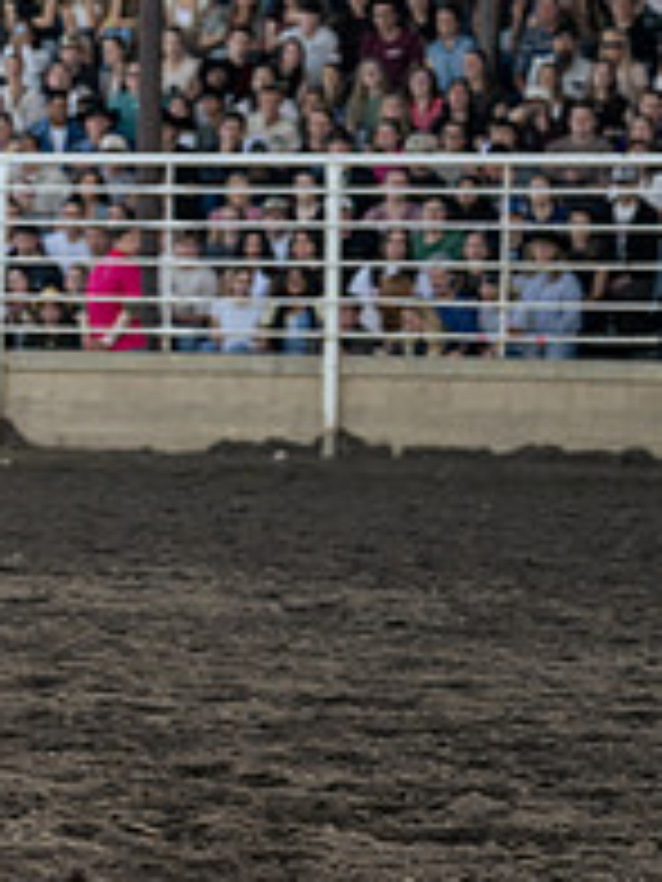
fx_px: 6528
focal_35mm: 256
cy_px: 359
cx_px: -579
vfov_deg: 7.7
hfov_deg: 5.7
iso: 400
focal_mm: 57
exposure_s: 1/500
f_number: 2.8
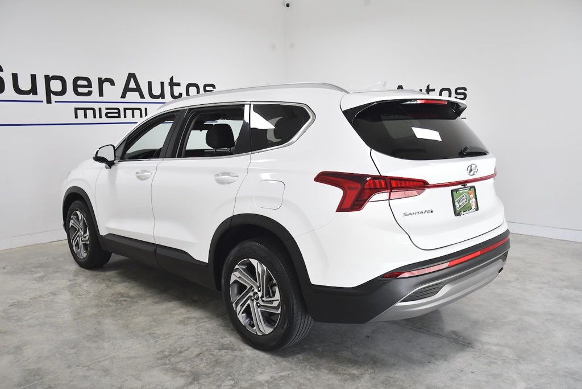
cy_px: 194
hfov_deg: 61.9
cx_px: 291
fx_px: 485
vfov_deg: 43.6
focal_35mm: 30
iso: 1250
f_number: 4
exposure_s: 1/1250
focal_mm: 20
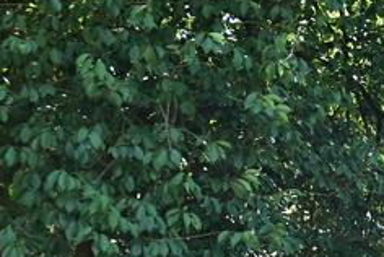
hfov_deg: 14.1
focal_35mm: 130
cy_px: 338
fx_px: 1388
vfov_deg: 10.3
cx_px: 677
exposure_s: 1/1600
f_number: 6.3
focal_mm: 20
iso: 1000
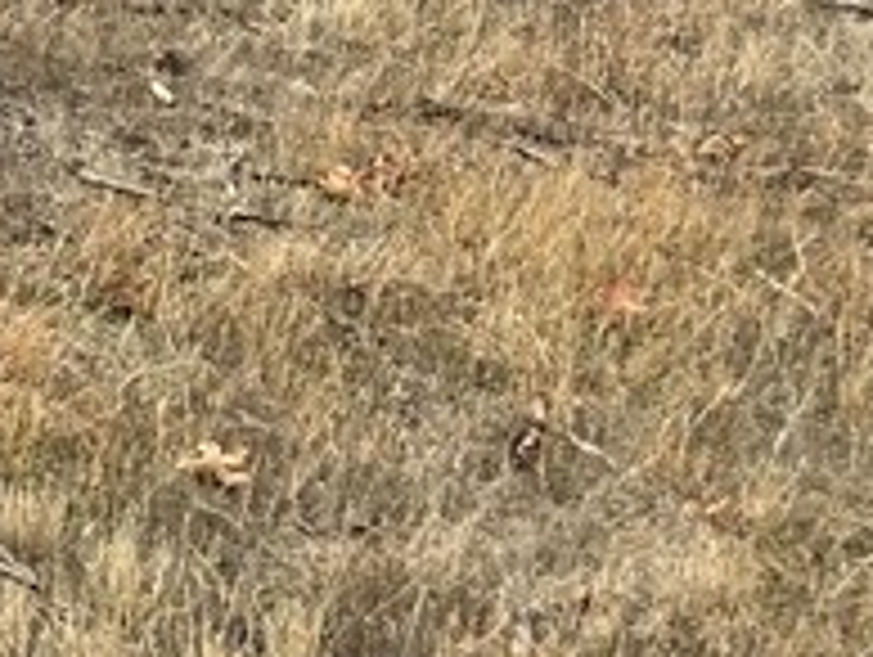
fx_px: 3459
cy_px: -189
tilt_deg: -17.2
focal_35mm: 137
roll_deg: -4.5
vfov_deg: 10.6
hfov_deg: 12.4
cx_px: -981
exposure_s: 1/2571
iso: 50
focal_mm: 5.7
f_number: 1.5
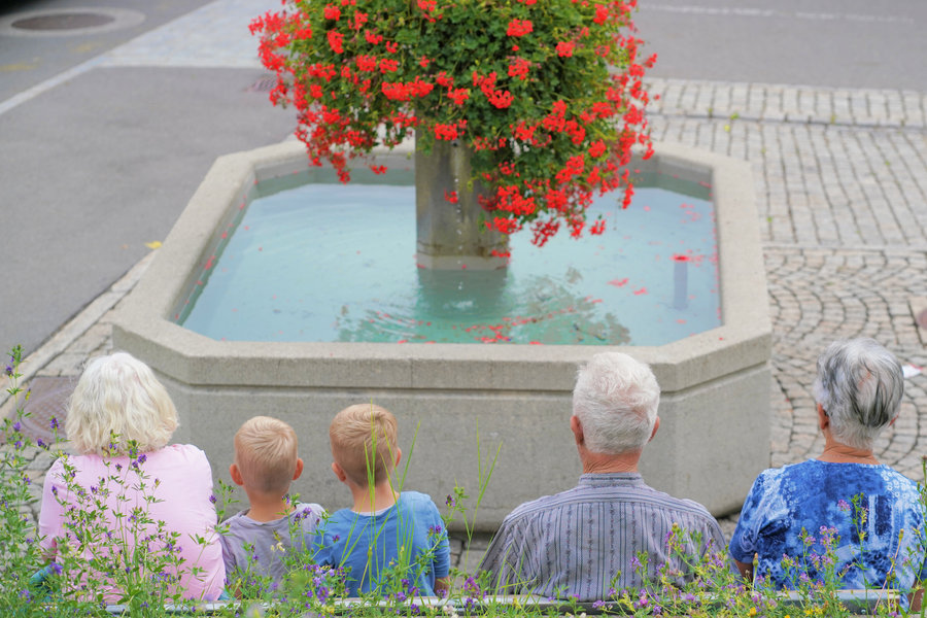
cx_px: 464
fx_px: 2189
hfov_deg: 23.9
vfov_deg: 16.1
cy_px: 309
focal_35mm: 85
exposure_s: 1/1000
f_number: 5
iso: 320
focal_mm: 85
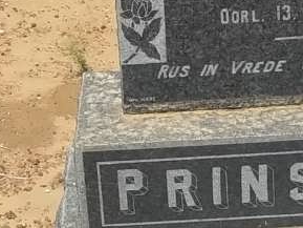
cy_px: 46
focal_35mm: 133
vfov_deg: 11.1
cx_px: 169
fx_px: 1165
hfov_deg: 14.8
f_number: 5.5
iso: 80
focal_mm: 5.7
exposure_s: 1/640
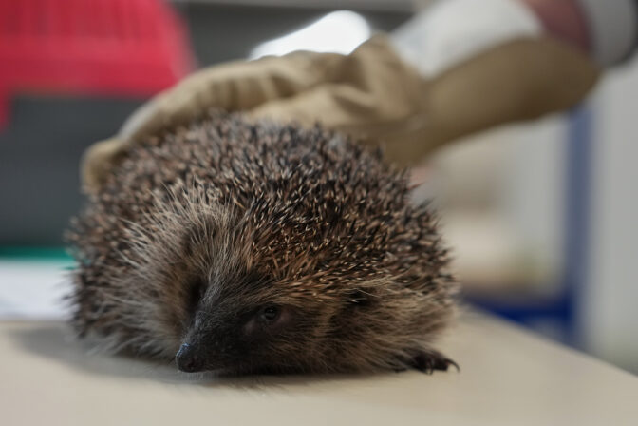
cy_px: 213
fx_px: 1825
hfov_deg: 19.8
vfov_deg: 13.3
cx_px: 319
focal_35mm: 103
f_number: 2.8
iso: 1250
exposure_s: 1/250
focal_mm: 69
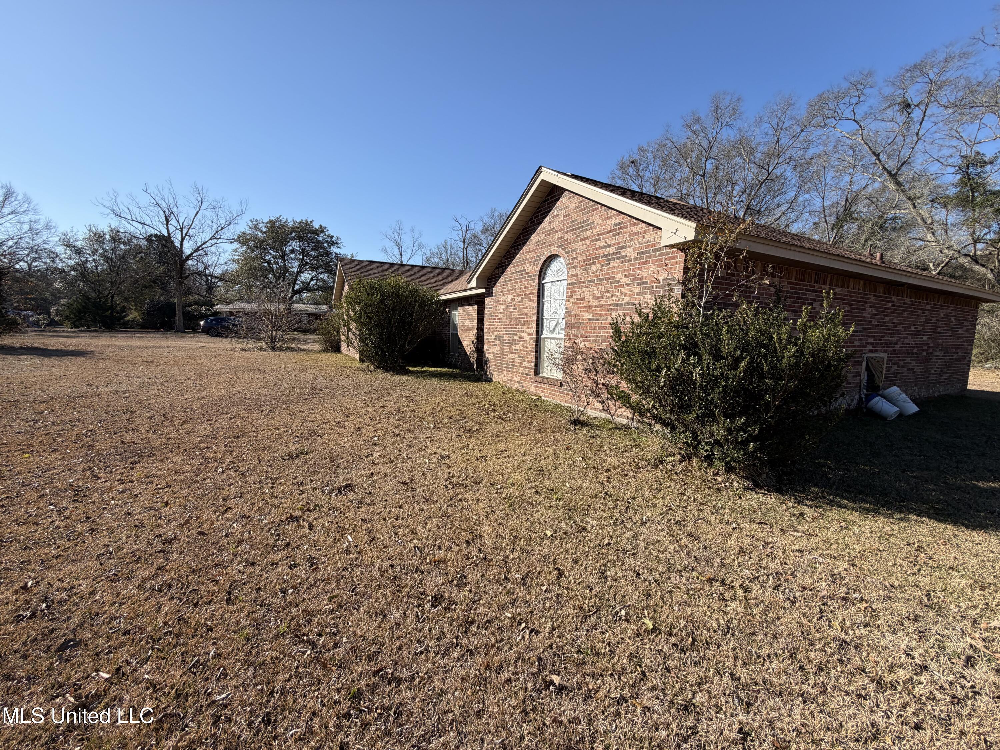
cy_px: 375
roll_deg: +0.9
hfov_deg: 102.1
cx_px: 500
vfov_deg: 85.7
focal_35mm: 14
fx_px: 404
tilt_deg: -6.6
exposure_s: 1/770
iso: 25
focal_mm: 2.22
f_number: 2.2
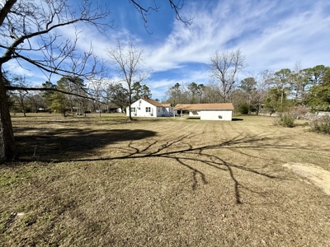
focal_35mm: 14
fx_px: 133
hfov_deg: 102.1
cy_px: 124
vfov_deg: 85.7
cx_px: 165
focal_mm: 2.22
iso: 50
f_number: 2.2
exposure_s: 1/2611
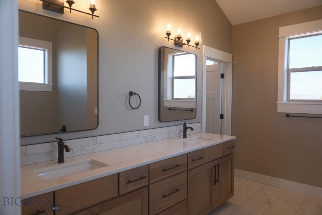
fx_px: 215
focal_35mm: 24
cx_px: 161
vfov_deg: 53.1
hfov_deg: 73.7
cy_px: 108
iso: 1250
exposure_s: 1/480
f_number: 3.6
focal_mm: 16
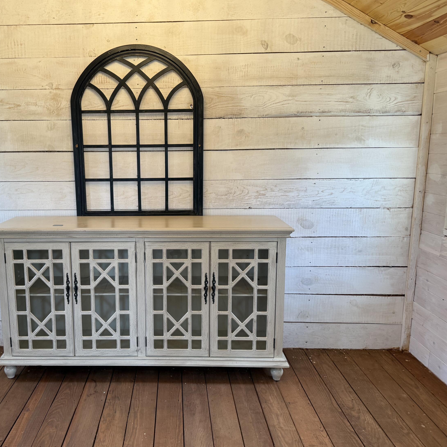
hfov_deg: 54.9
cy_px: 225
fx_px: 424
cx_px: 163
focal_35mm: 29
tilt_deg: -8.9
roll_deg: +0.8
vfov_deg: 55.6
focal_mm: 6.76
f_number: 1.78
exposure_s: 1/120
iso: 160
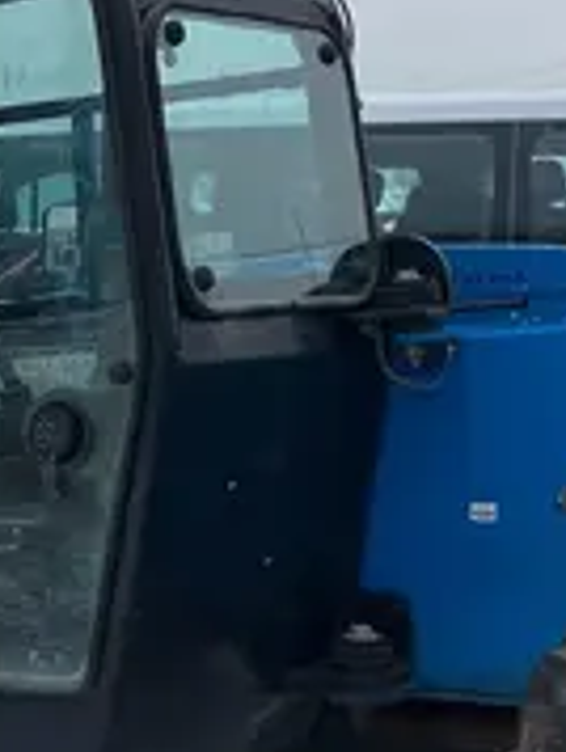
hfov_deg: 12.9
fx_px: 2501
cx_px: 338
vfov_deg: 16.5
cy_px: -95
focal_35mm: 115
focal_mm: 3.99
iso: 32
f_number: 1.8
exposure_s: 1/823
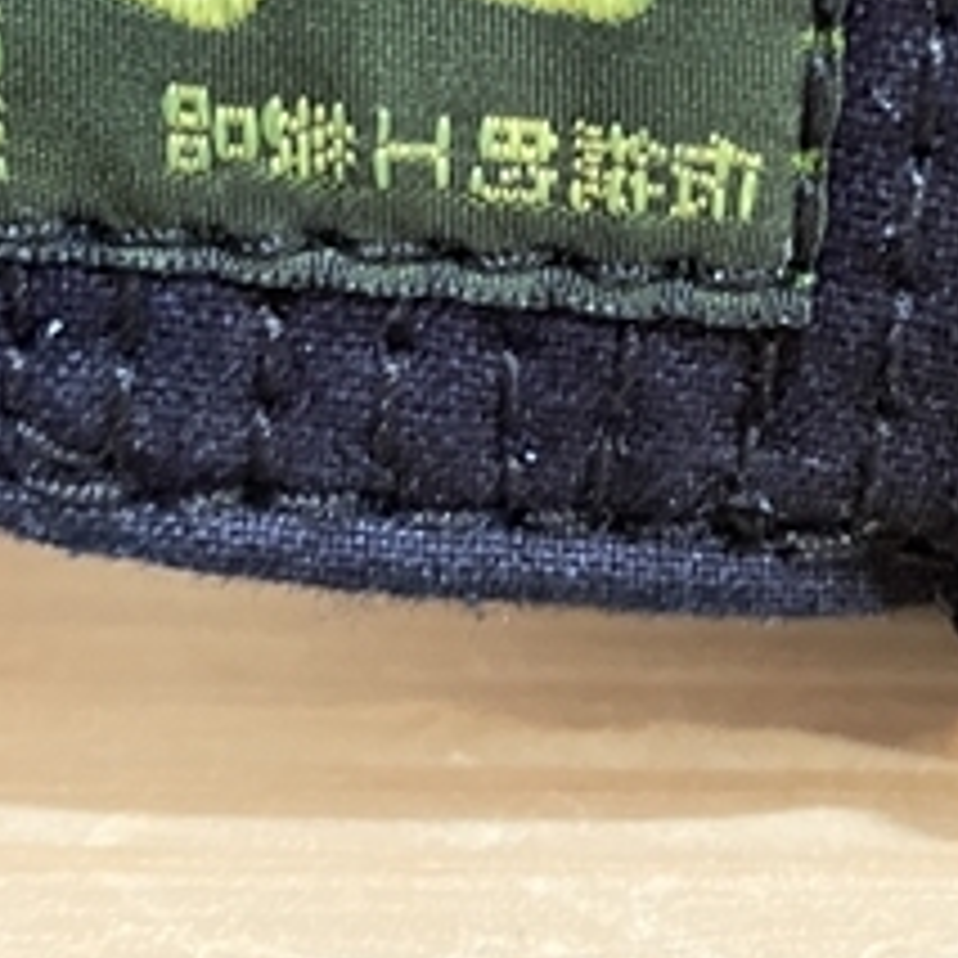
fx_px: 2160
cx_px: 621
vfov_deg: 24.7
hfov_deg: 24.9
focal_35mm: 69
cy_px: 243
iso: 1000
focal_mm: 4.2
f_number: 1.6
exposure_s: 1/30
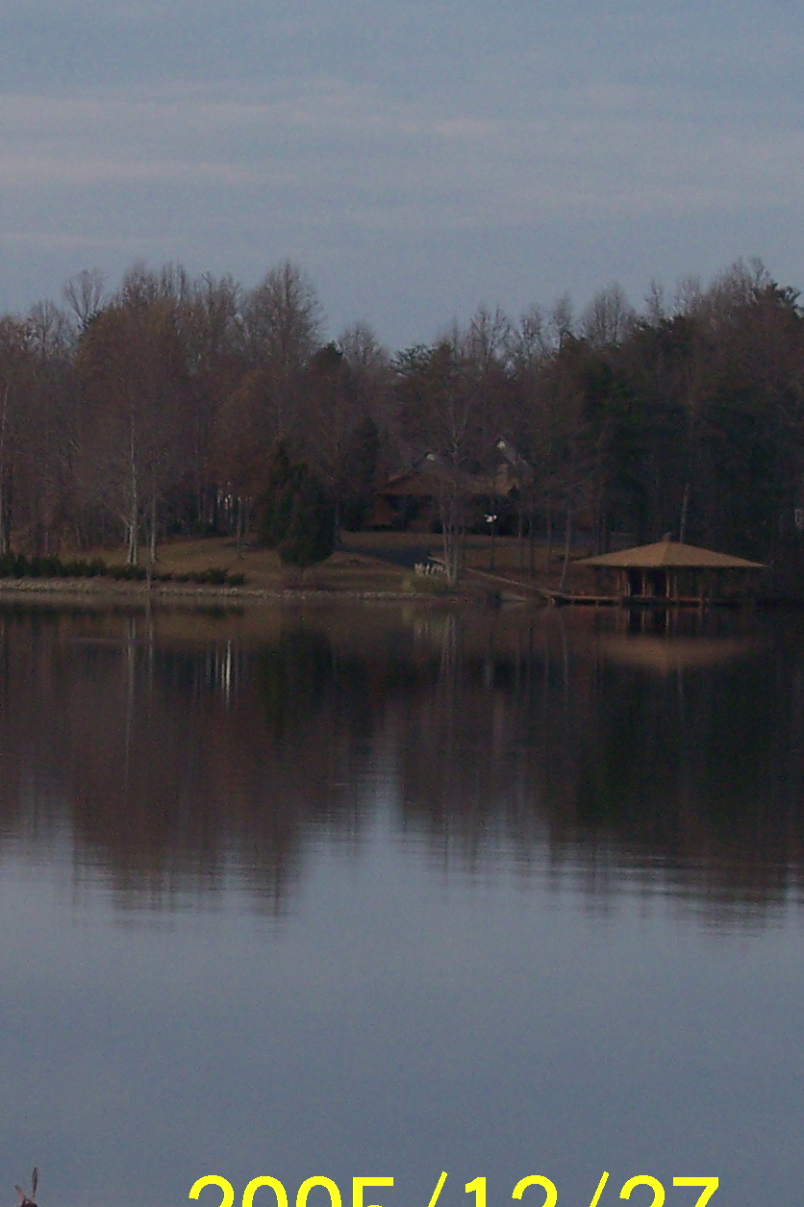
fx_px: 9284
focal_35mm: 277
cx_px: -504
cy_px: 447
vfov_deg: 7.4
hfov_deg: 4.9
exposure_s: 1/350
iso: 100
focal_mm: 24
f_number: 6.7
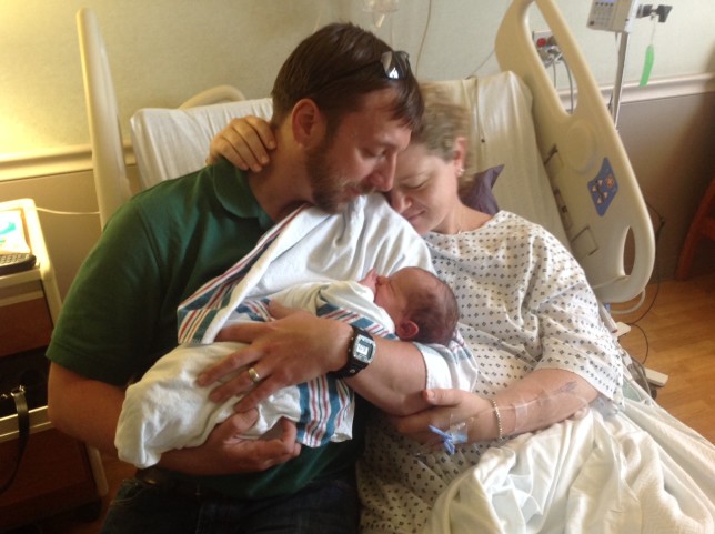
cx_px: 358
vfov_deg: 40.6
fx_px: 722
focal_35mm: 35
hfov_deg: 52.7
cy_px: 267
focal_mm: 4.28
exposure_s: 1/15
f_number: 2.4
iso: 160
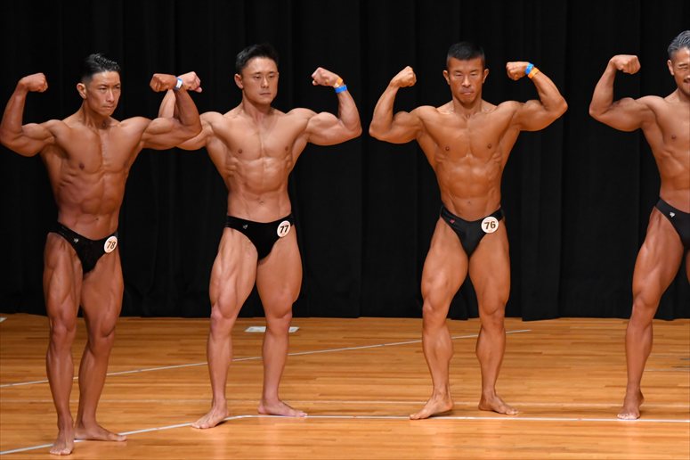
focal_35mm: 285
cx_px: 345
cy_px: 230
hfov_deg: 7.2
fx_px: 5460
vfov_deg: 4.8
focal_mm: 190
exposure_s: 1/400
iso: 4000
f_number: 5.6
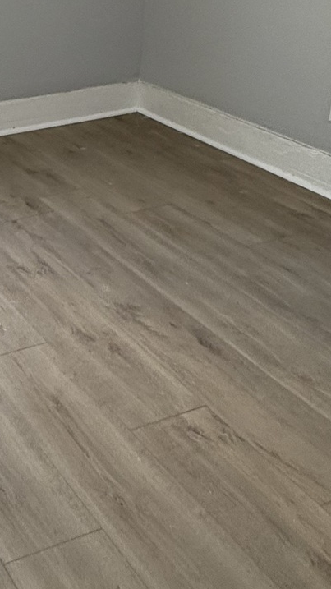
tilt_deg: -16.9
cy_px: 127
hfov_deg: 22.0
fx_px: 765
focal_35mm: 49
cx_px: -98
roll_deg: +2.3
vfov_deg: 40.6
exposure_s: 1/120
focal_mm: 2.22
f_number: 2.2
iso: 160
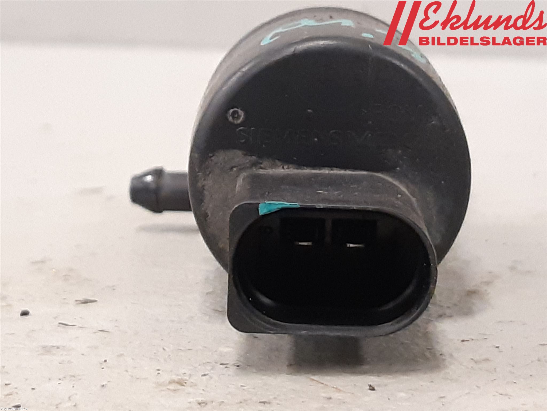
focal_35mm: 26
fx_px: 411
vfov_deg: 53.1
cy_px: 206
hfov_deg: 67.3
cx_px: 274
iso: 250
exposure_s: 1/50
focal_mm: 3.93
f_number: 1.7
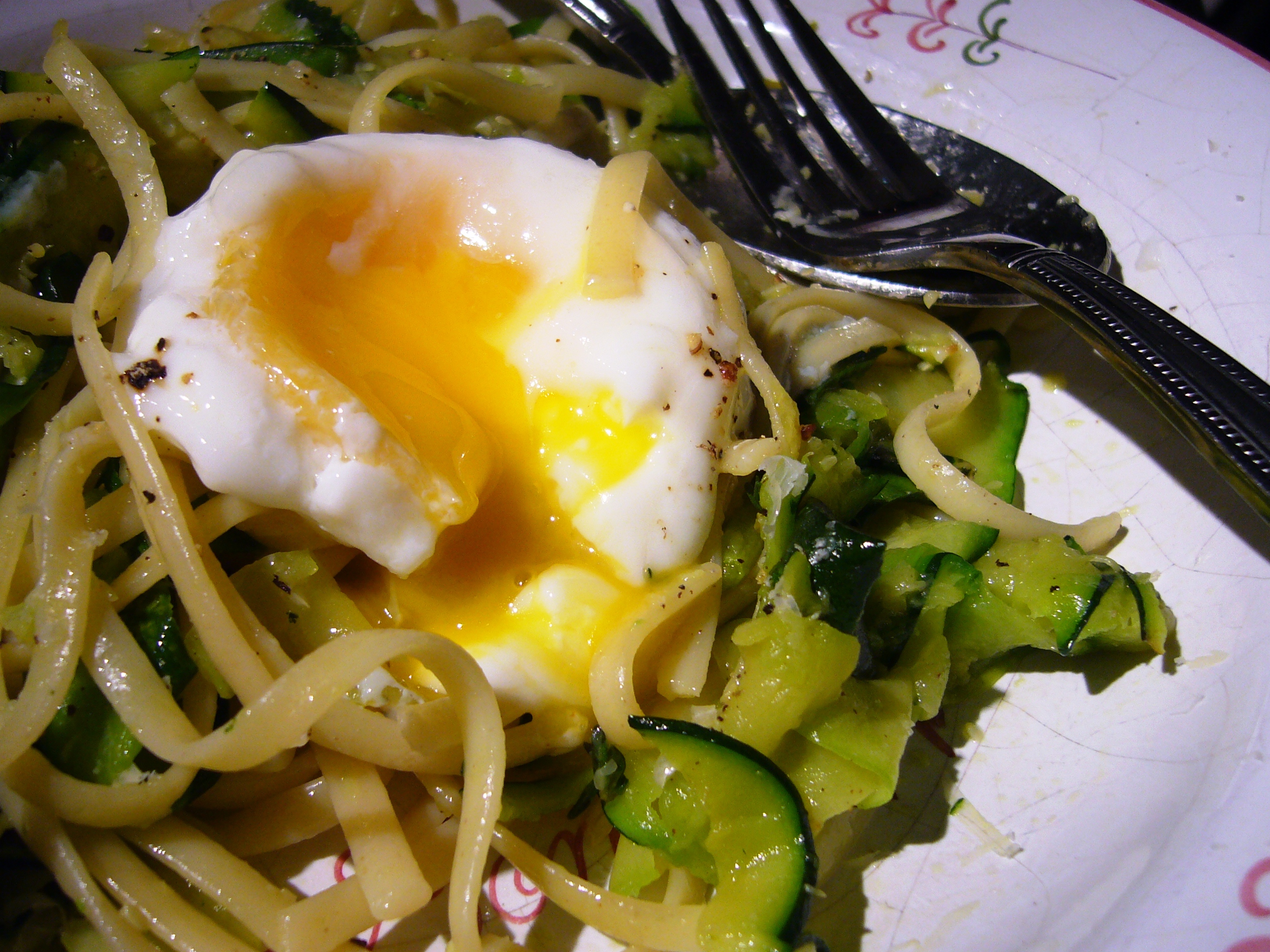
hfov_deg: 47.9
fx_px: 1431
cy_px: 485
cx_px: 611
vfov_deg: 36.8
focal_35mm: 39
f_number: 2.8
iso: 100
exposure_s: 1/30
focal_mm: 5.8
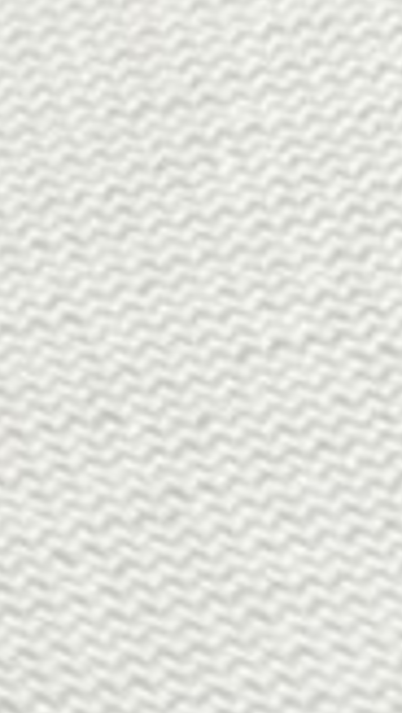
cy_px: -422
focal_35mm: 222
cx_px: -948
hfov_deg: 5.1
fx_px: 4196
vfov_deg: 9.4
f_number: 3.9
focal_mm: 6.61
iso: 125
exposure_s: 1/25
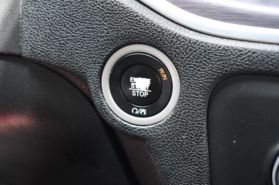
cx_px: 140
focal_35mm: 63
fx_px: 488
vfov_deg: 21.5
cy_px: 92
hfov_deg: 31.9
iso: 2000
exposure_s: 1/125
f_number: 5
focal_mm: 42
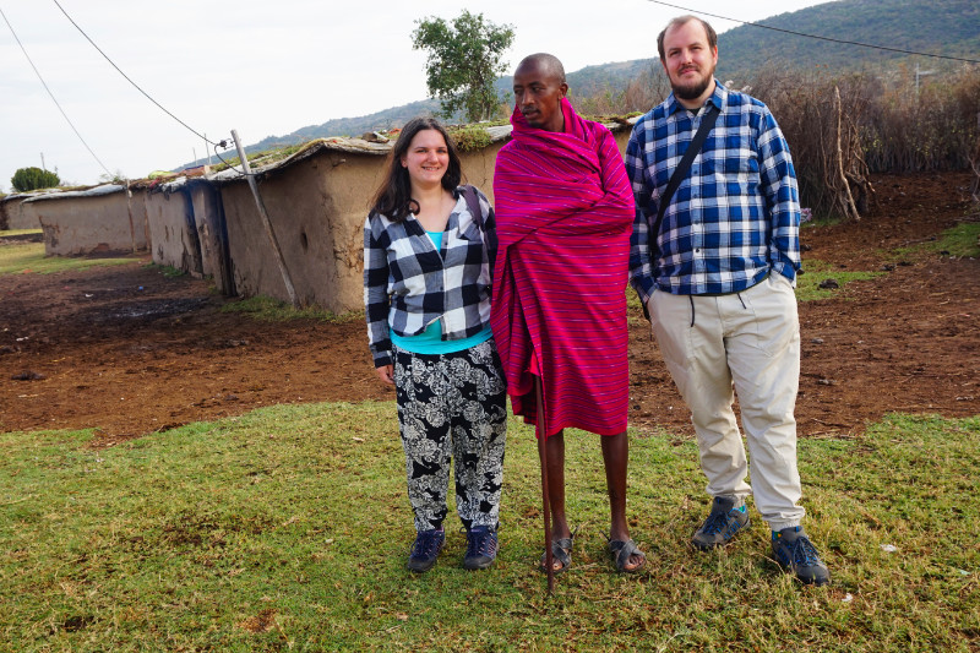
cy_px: 326
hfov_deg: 57.2
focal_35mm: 33
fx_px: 898
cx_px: 490
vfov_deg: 40.0
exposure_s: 1/80
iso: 100
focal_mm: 22
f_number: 8
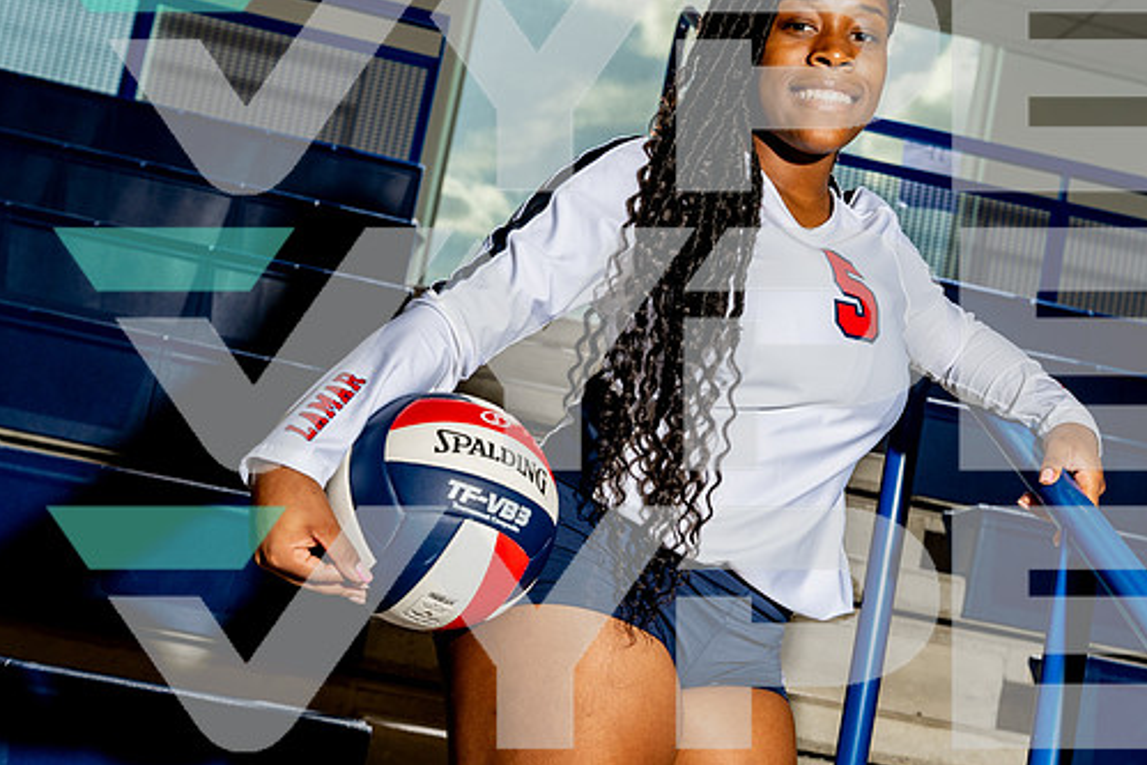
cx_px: 639
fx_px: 1817
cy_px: 350
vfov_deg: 23.8
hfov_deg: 35.0
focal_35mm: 57
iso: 250
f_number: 5.6
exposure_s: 1/250
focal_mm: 49
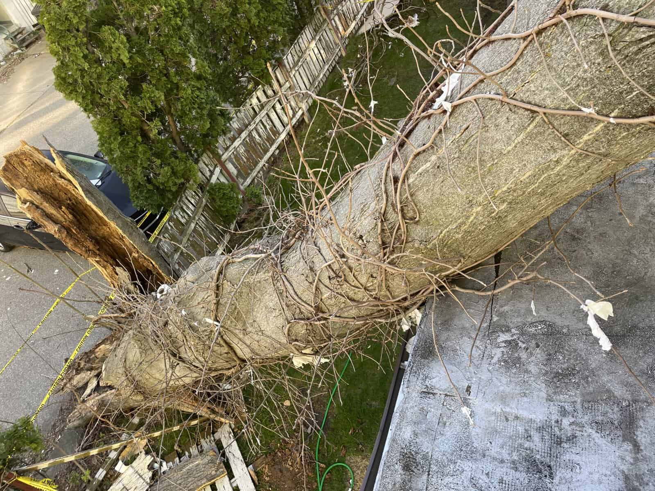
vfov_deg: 53.1
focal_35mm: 26
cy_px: 246
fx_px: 492
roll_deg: +20.9
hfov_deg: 67.3
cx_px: 328
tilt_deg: -43.1
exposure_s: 1/208
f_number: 1.6
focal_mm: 4.2
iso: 32
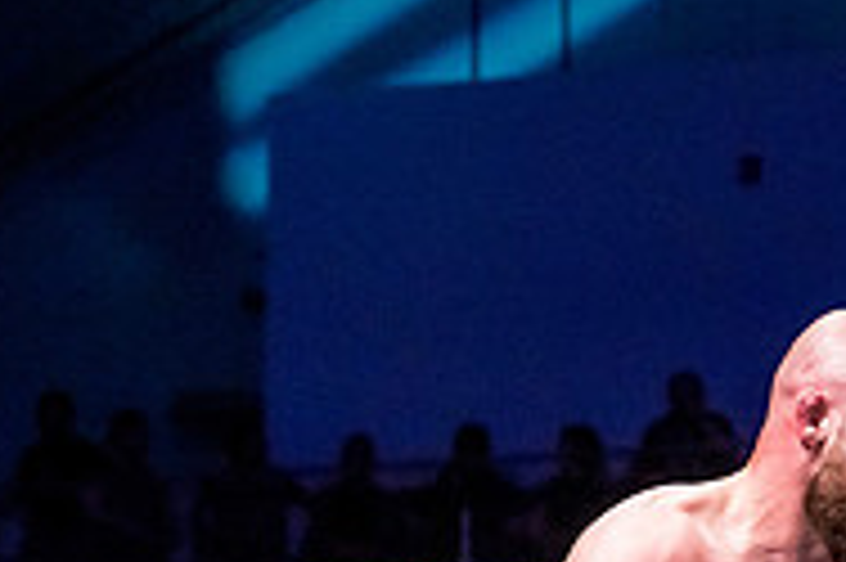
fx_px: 5071
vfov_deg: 6.3
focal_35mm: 216
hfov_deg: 9.4
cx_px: 1130
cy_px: 632
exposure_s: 1/1000
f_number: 4
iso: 4000
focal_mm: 70
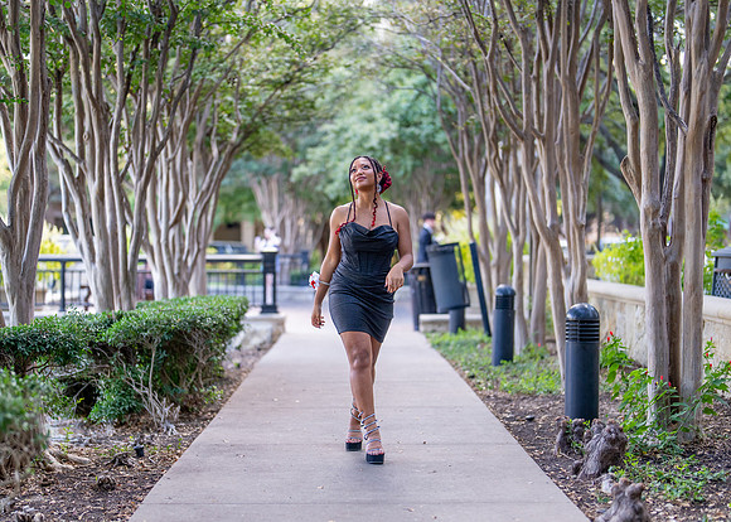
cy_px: 303
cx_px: 354
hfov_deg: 28.9
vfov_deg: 20.8
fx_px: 1417
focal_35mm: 68
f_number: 1.2
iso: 400
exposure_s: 1/1000
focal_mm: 50
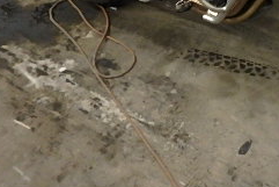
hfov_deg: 29.5
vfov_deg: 21.4
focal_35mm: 58
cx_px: 337
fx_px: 450
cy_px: -48
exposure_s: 1/30
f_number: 3.5
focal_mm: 3.7
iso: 400
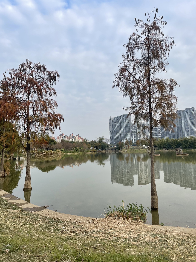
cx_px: 98
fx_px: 196
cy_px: 131
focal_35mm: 26
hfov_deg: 53.1
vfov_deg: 67.3
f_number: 1.6
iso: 32
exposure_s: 1/1247
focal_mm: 4.2
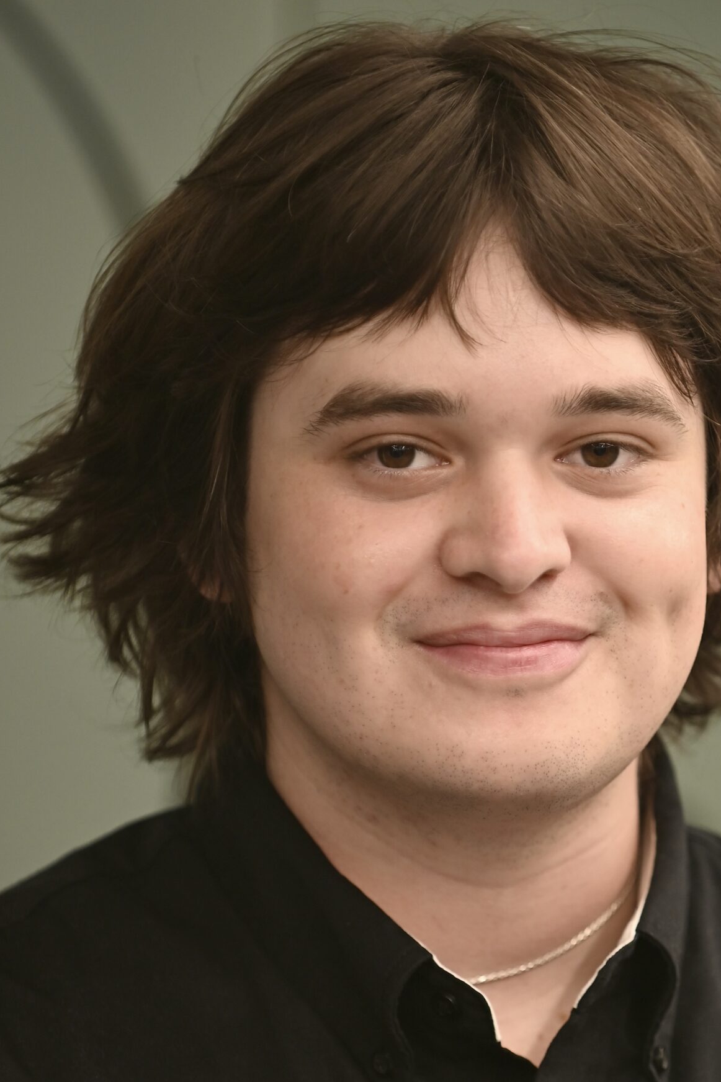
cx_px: 455
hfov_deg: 5.3
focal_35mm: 257
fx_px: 7720
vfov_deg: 8.0
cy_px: 710
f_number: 2.8
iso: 400
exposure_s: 1/160
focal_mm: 175
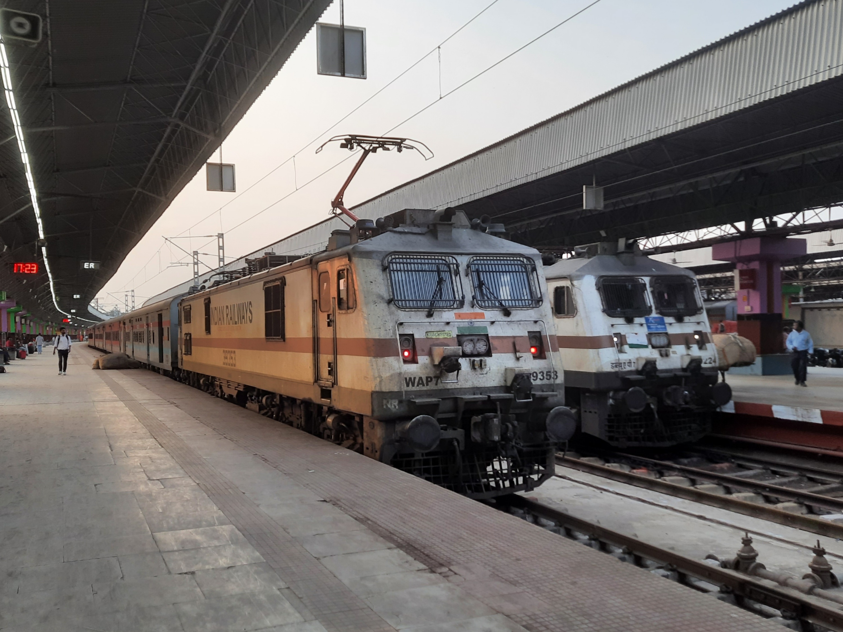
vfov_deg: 56.8
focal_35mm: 24
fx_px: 584
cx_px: 422
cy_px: 316
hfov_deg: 71.6
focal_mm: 5.23
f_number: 1.8
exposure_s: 1/100
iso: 40
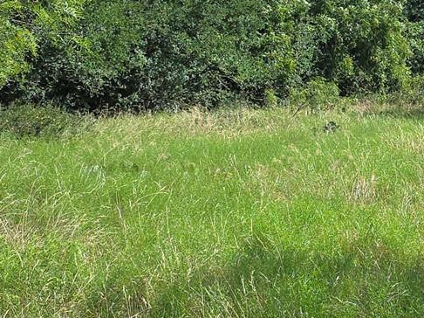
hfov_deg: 19.7
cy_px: 85
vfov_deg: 15.2
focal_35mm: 97
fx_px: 1188
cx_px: 406
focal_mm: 6.3
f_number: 1.7
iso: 12
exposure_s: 1/438
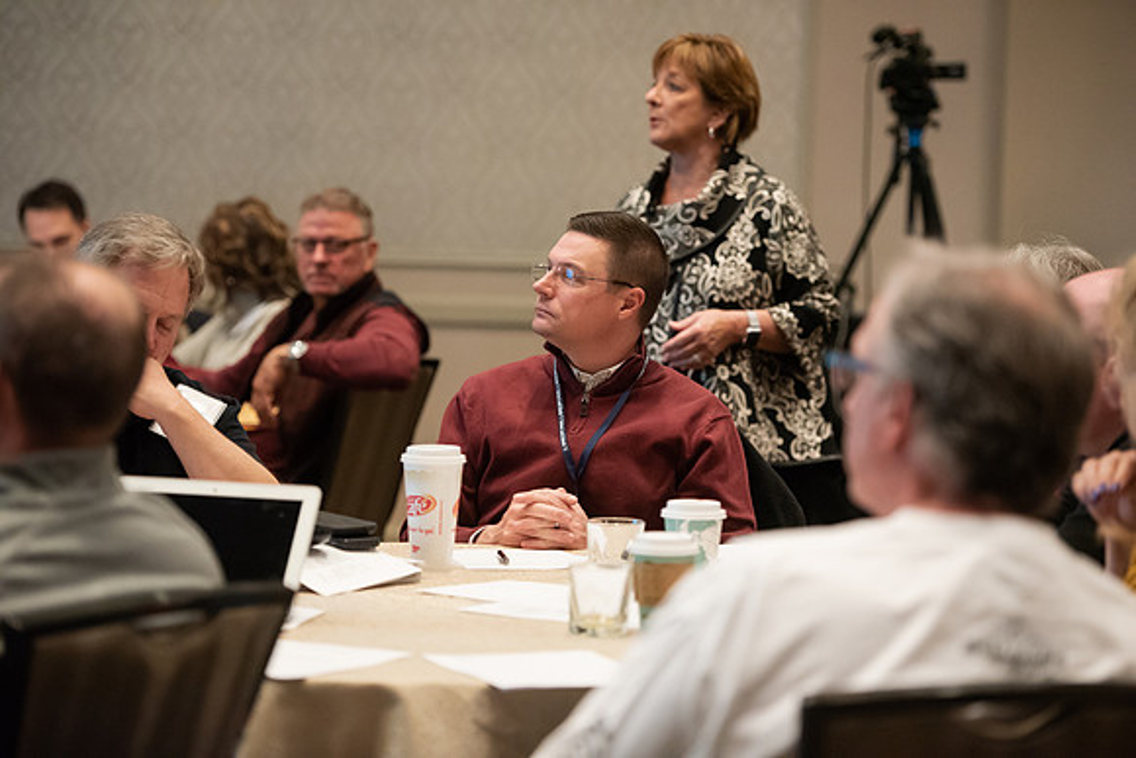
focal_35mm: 116
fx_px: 3661
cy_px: 379
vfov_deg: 11.8
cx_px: 568
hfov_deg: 17.6
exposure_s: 1/200
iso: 5000
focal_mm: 116
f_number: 2.8
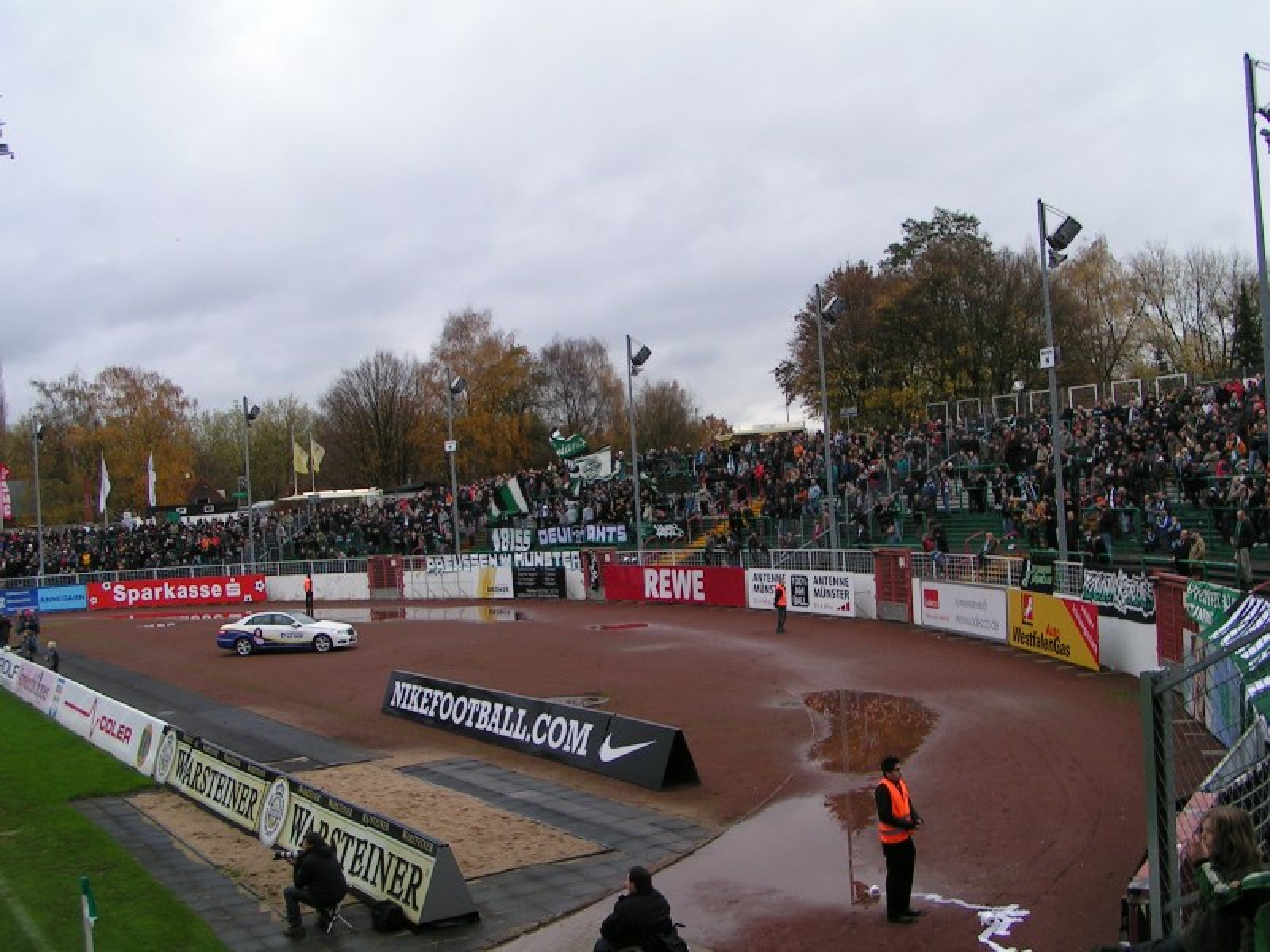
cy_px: 476
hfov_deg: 49.0
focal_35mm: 38
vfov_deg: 37.7
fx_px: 1394
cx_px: 635
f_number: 5
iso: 50
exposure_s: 1/60
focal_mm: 5.8
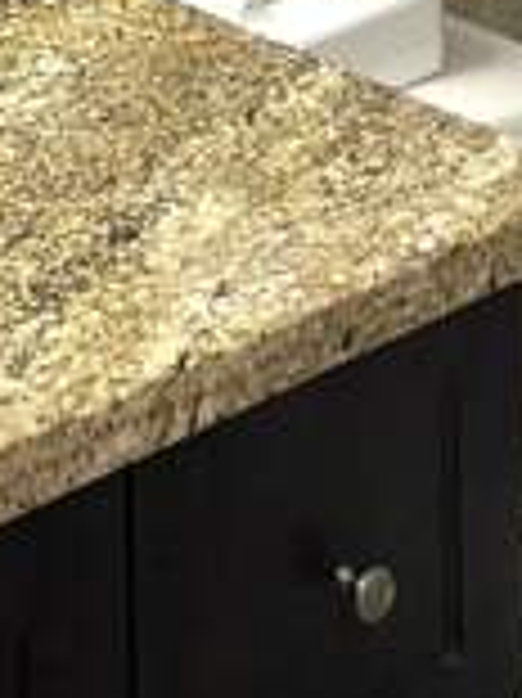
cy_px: -716
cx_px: -180
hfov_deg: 14.2
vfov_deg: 15.6
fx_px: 1993
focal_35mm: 99
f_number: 1.78
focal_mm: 6.86
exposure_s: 1/151
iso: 50
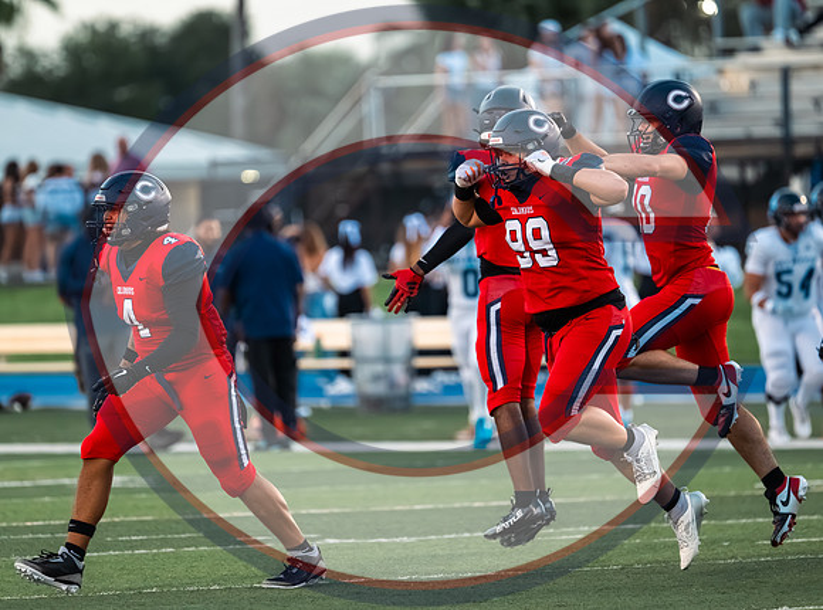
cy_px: 305
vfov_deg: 3.4
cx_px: 458
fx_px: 10175
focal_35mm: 430
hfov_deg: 4.6
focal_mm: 400
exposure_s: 1/1600
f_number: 4.5
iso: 4500
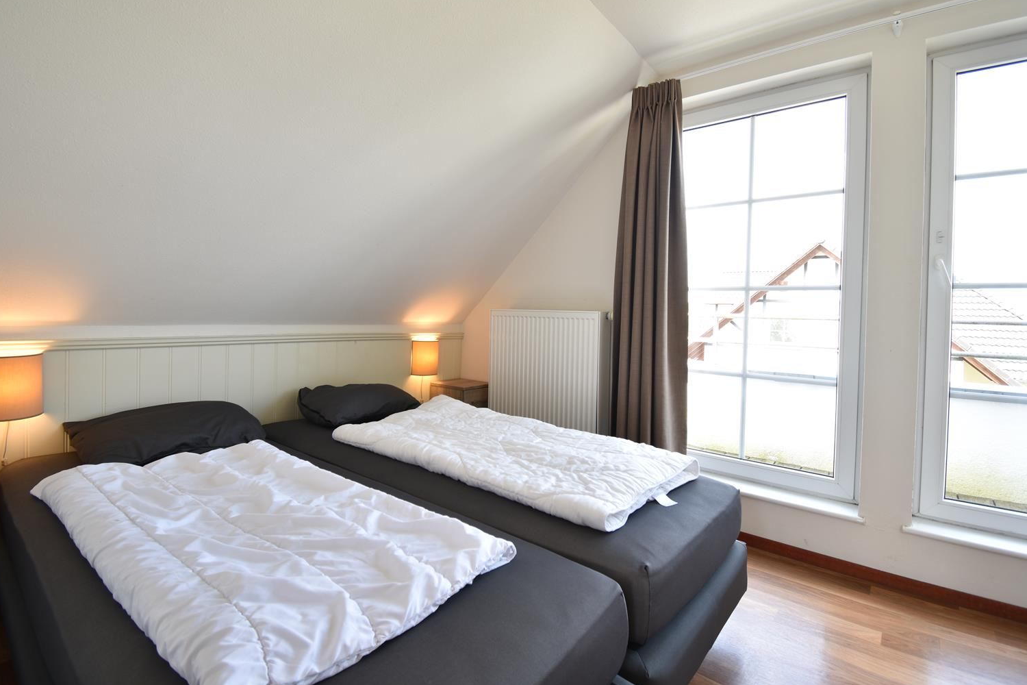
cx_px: 496
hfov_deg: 96.7
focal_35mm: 16
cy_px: 324
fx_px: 456
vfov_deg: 73.7
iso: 100
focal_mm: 10
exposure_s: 1/20
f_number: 4.5
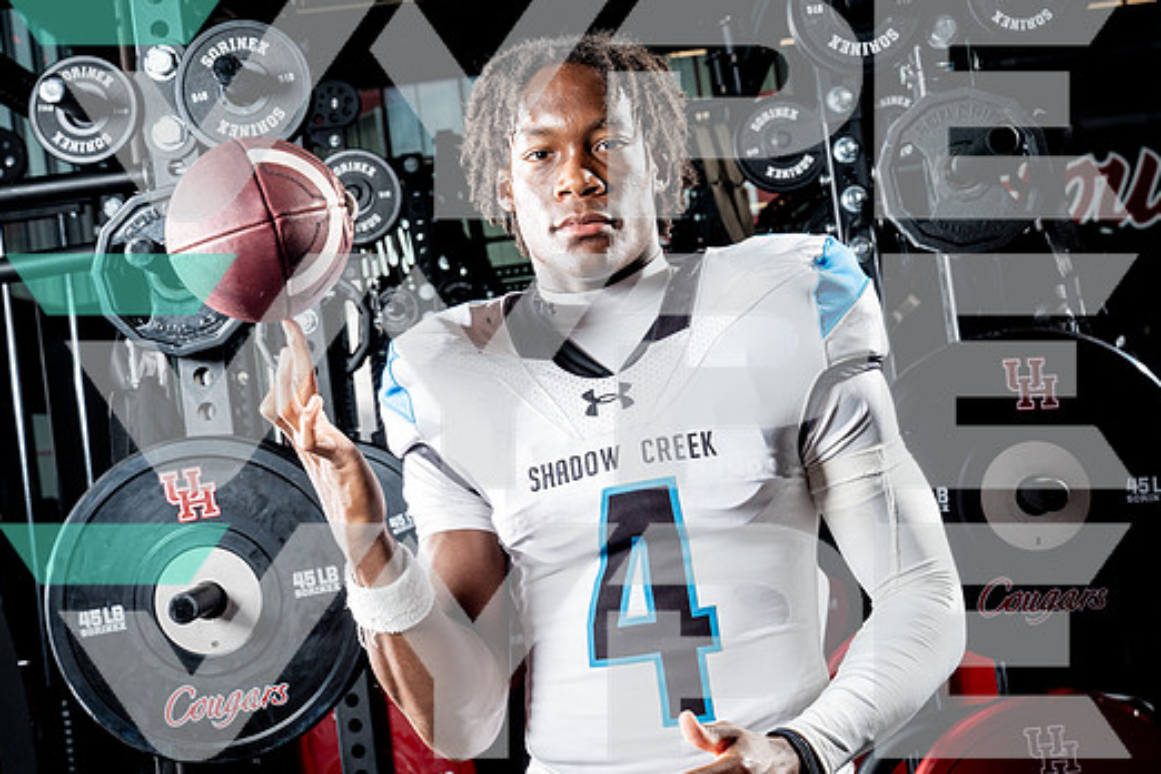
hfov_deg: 33.4
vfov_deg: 22.6
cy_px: 373
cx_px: 572
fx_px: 1935
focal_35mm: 60
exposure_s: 1/250
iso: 640
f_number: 9
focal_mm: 54
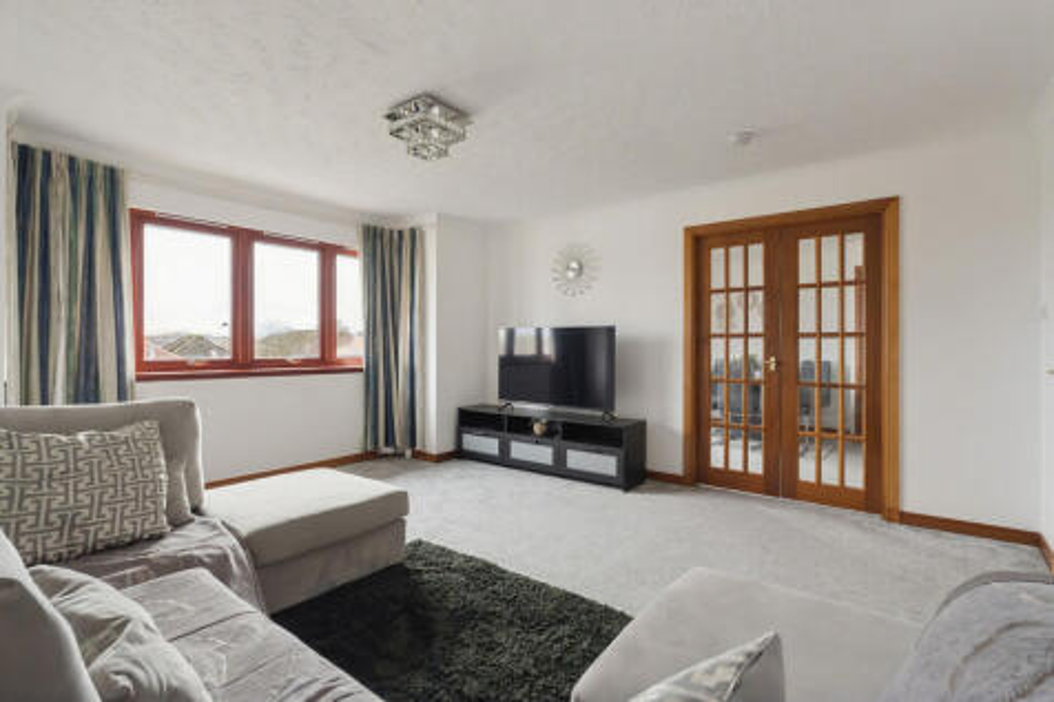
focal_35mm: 16
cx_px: 527
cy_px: 351
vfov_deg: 72.0
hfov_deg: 95.0
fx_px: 483
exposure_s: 1/80
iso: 1000
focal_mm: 11
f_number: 5.6
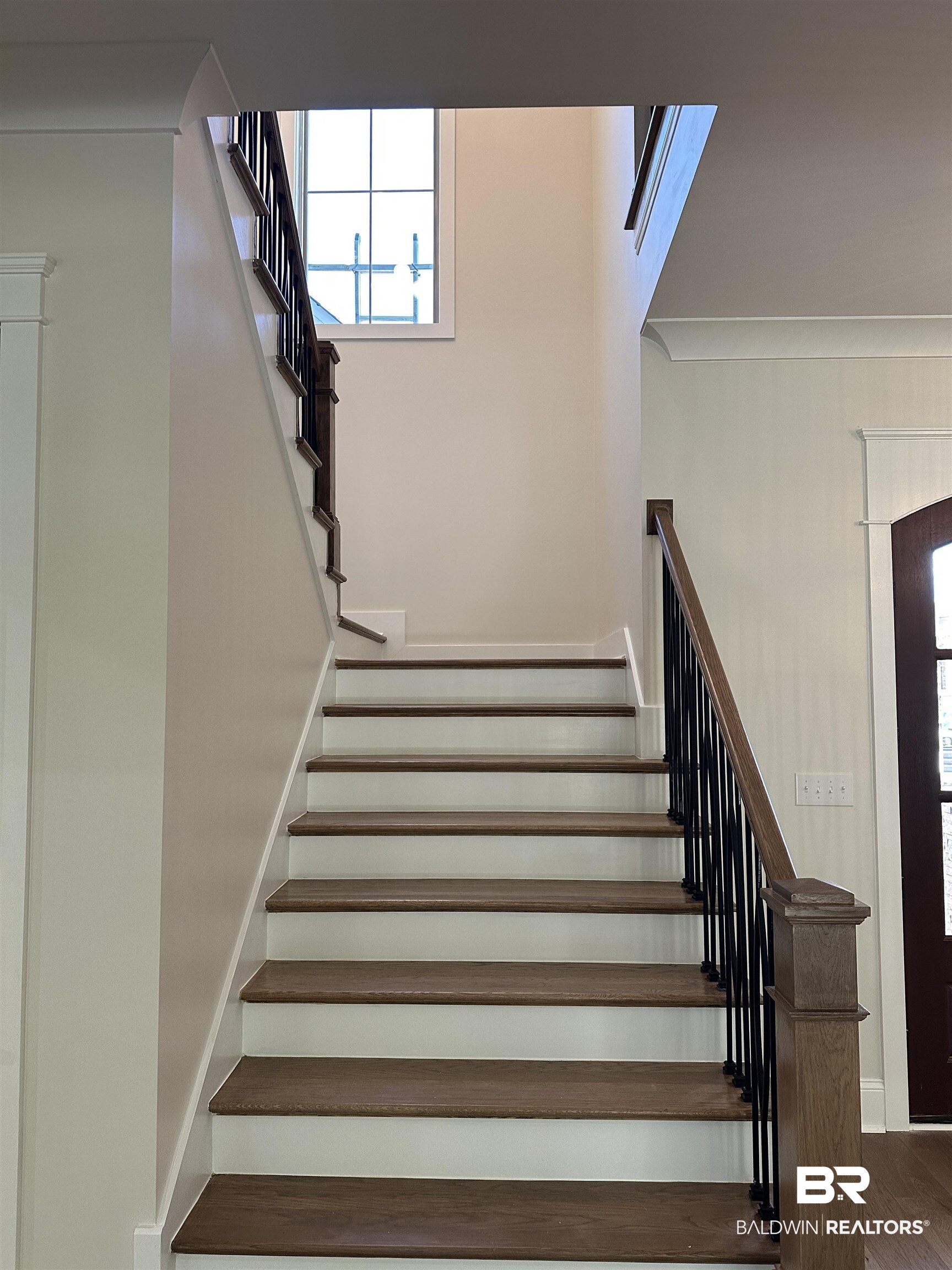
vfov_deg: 71.6
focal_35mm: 24
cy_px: 635
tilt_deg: +3.7
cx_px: 476
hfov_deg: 56.8
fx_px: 880
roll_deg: -0.5
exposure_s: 1/120
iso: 200
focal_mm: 6.86
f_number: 1.78
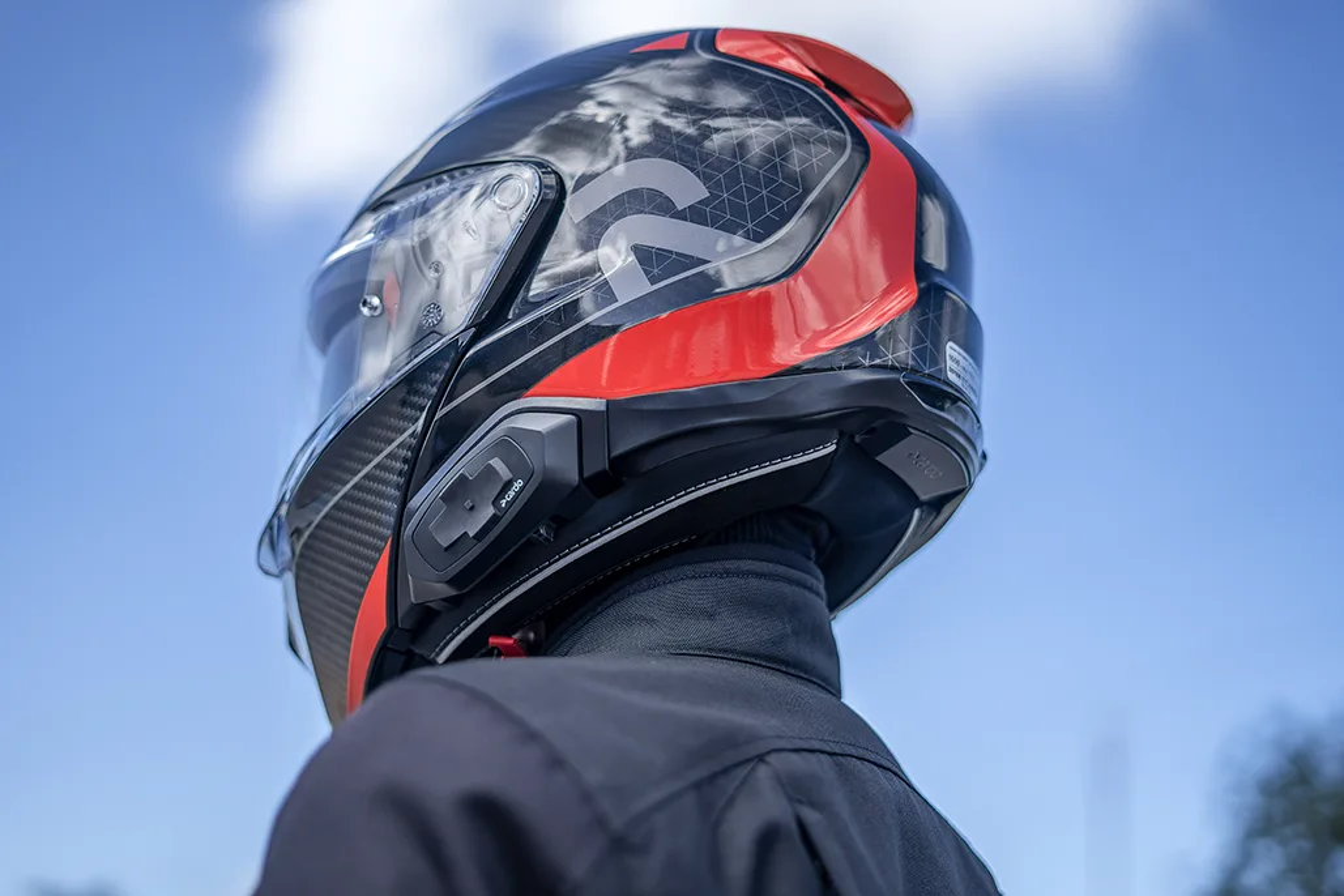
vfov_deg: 27.0
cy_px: 448
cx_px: 672
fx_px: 1867
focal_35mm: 50
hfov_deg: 39.6
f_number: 1.8
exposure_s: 1/1600
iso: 50
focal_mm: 50
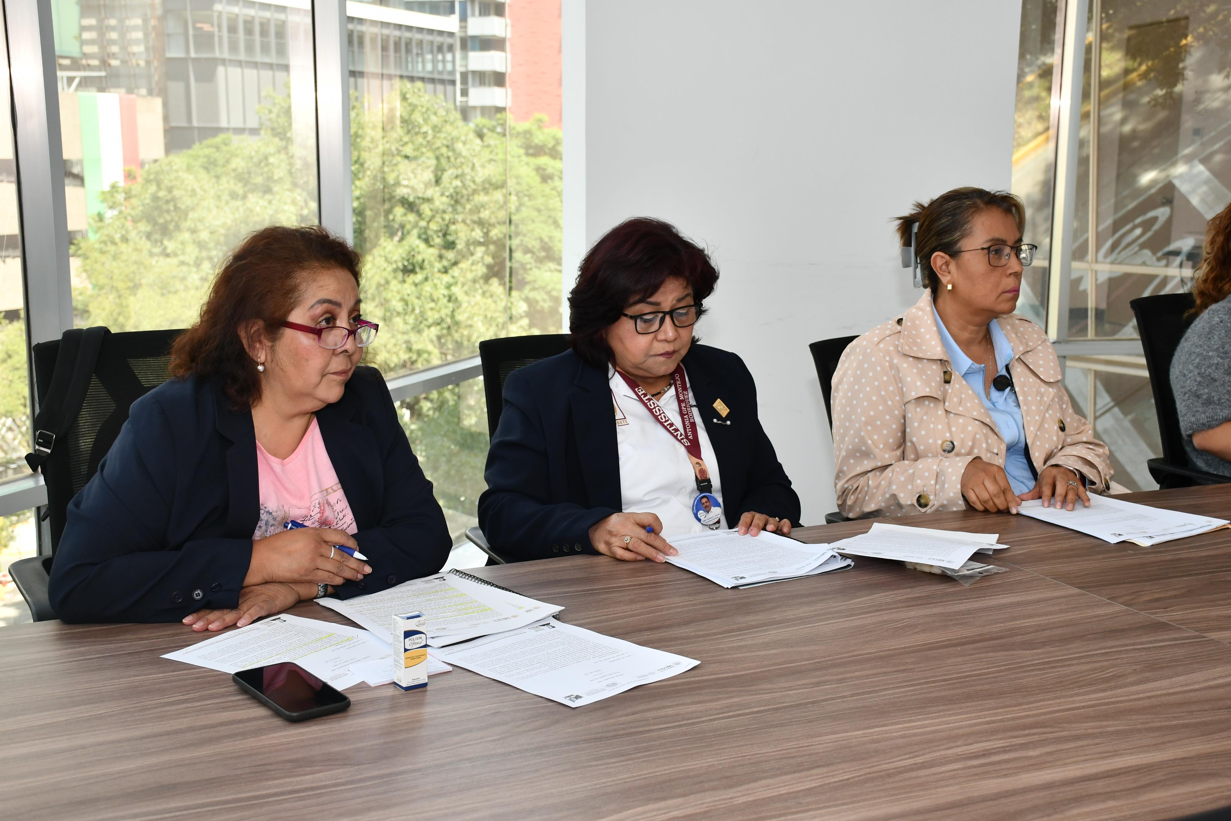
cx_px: 616
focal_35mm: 45
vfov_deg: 29.9
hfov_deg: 43.6
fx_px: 1539
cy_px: 410
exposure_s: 1/50
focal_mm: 30
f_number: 5.6
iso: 640
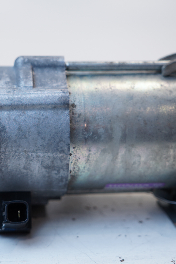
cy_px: 133
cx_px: 26
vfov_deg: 25.7
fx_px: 579
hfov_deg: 17.1
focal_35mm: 79
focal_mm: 35
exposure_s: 1/100
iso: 100
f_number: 3.2
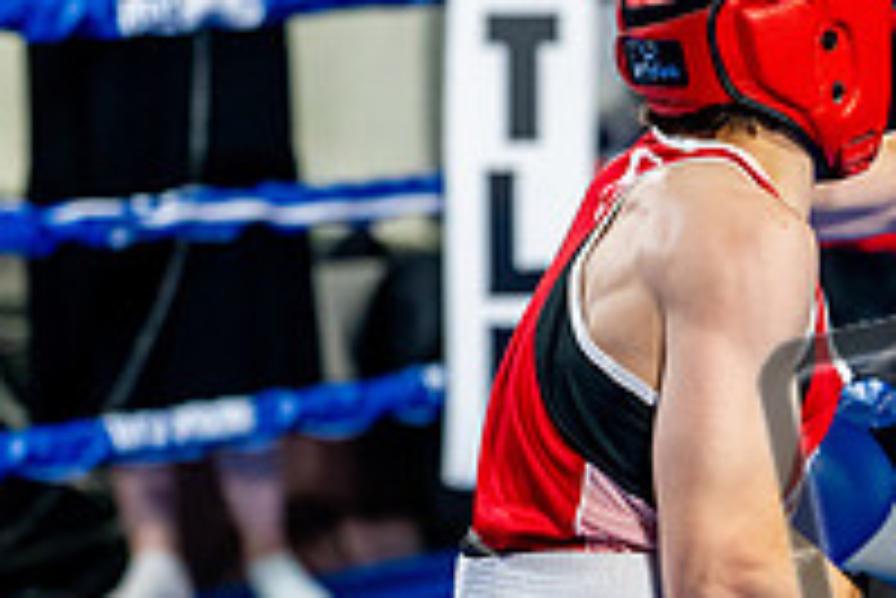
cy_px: 416
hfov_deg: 10.0
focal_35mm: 204
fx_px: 5081
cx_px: 770
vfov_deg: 6.7
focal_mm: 70
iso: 4000
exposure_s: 1/1000
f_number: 2
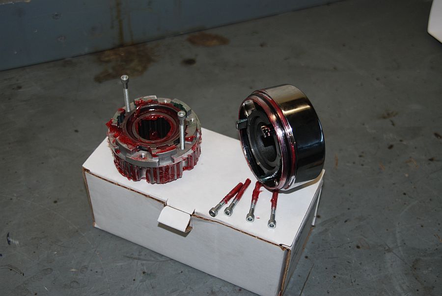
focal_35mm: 46
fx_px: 571
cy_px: 148
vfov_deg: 29.0
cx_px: 221
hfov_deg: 42.3
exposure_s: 1/125
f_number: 4.5
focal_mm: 31
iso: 200
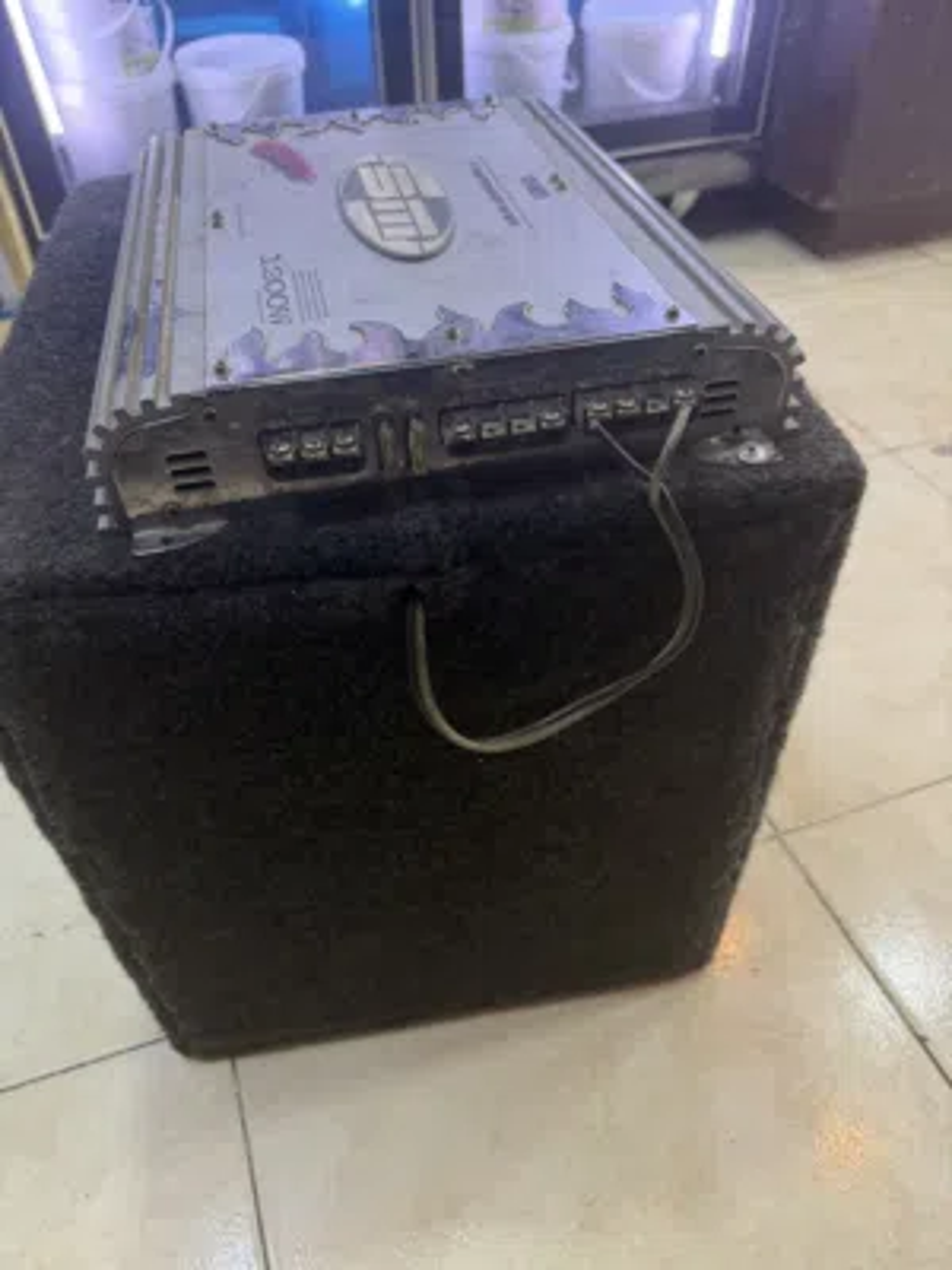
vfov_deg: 71.6
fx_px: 880
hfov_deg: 56.8
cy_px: 635
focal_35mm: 24
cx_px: 476
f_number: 1.78
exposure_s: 1/100
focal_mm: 6.76
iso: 160
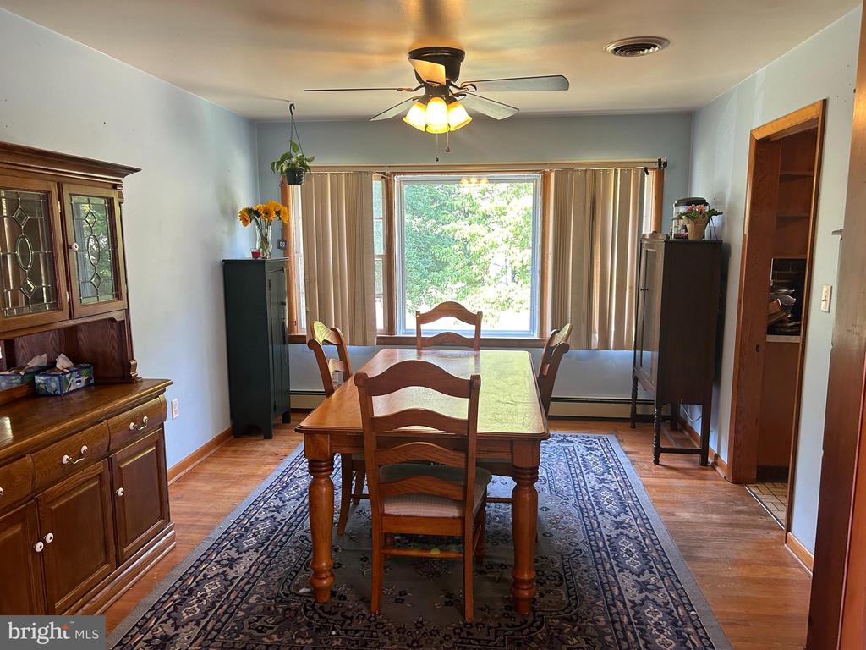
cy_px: 325
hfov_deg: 67.3
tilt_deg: -8.0
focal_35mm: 26
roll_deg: +0.3
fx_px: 650
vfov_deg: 53.1
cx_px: 433
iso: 125
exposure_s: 1/120
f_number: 1.5
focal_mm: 5.7
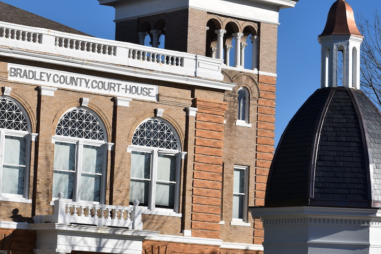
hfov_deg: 14.3
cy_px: 107
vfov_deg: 9.5
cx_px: 180
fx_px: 1524
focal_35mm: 144
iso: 100
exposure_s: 1/500
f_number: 8
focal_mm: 70
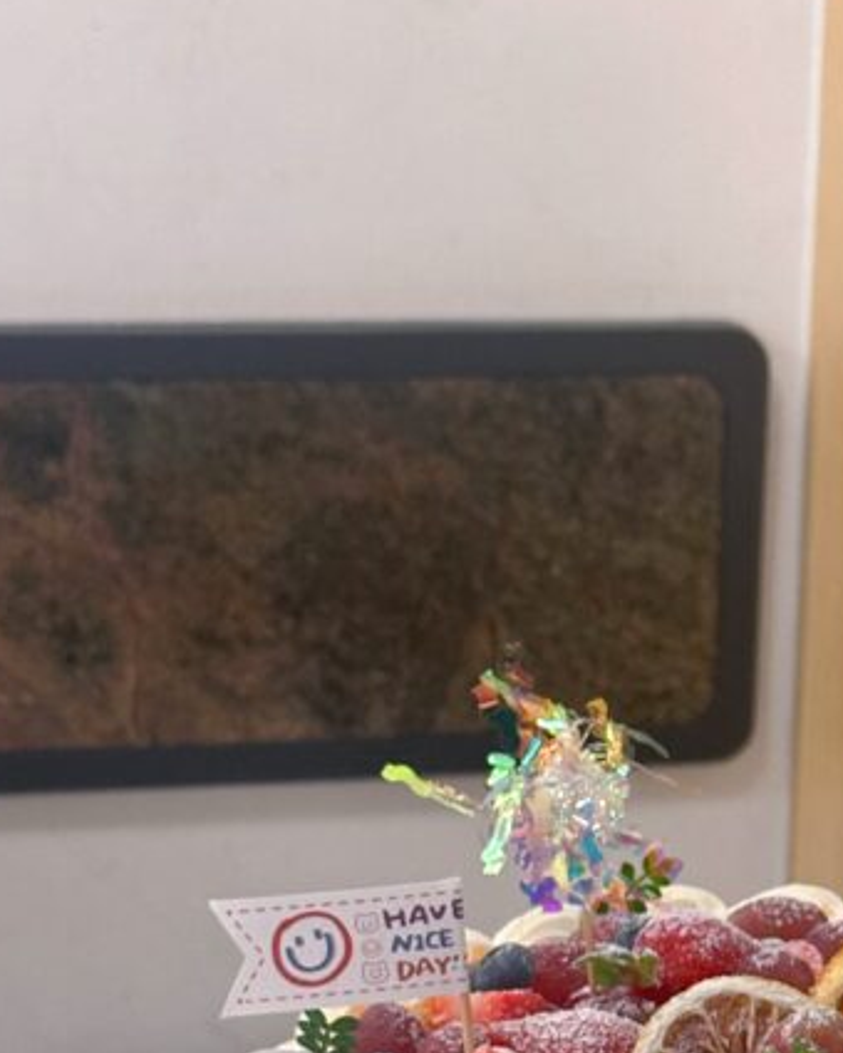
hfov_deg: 13.5
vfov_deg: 16.5
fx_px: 3524
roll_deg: -1.4
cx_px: 841
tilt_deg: -23.5
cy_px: 1155
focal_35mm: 113
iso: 200
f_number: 1.78
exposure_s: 1/33
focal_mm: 6.86
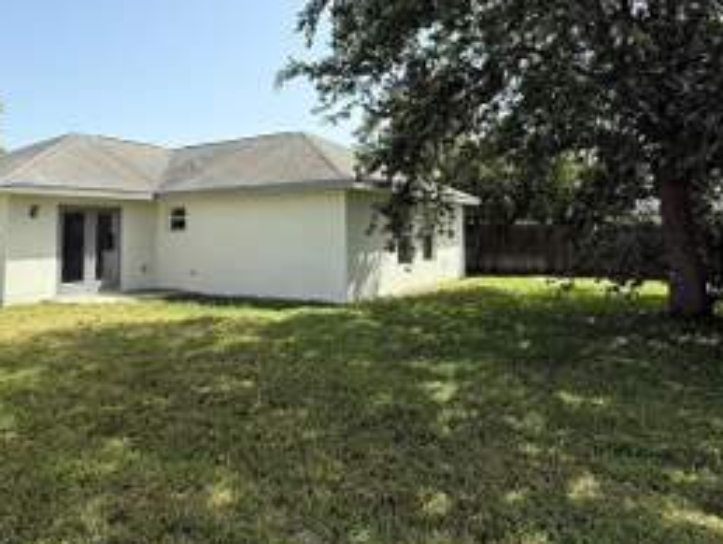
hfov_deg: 67.2
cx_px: 347
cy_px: 191
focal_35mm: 26
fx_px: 544
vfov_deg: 52.3
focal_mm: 2.22
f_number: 2.2
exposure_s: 1/1235
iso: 50
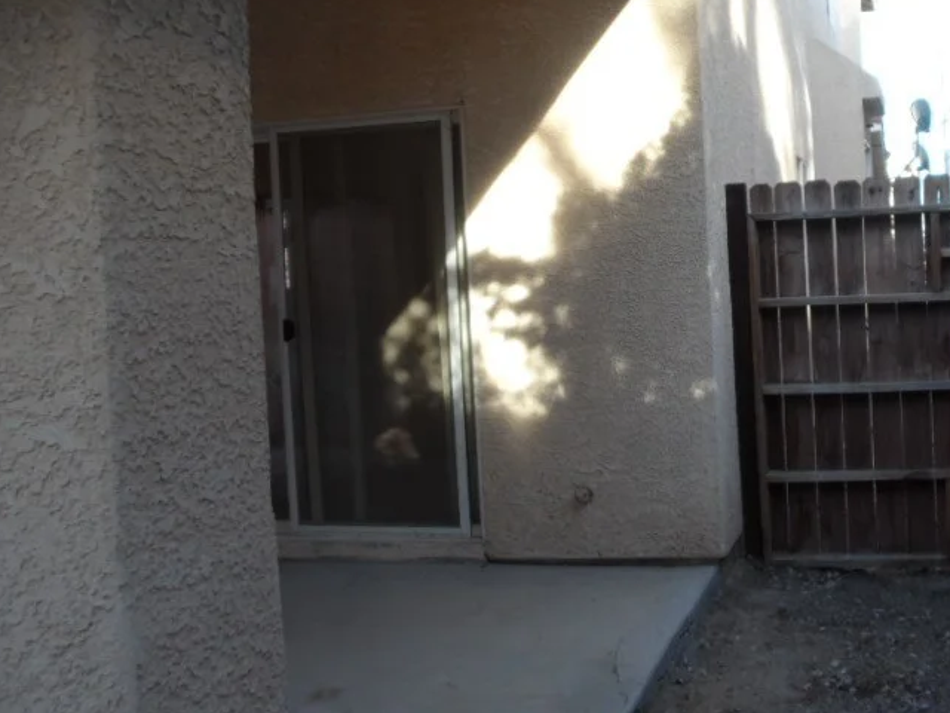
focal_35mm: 40
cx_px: 681
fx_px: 1098
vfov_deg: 35.9
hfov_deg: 45.6
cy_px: 293
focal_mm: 4.5
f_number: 2.5
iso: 80
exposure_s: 1/90
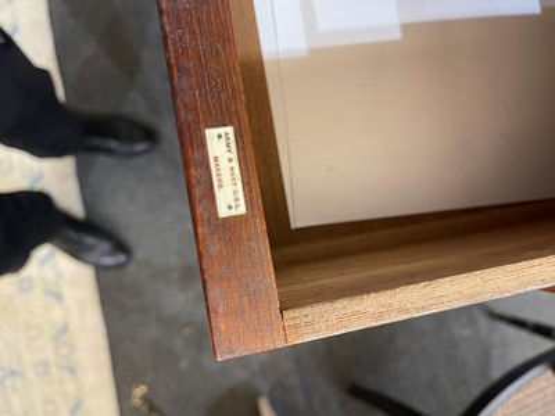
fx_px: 401
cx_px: 278
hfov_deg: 69.4
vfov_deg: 54.9
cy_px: 208
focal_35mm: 25
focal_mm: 5.1
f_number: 1.6
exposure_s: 1/50
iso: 320
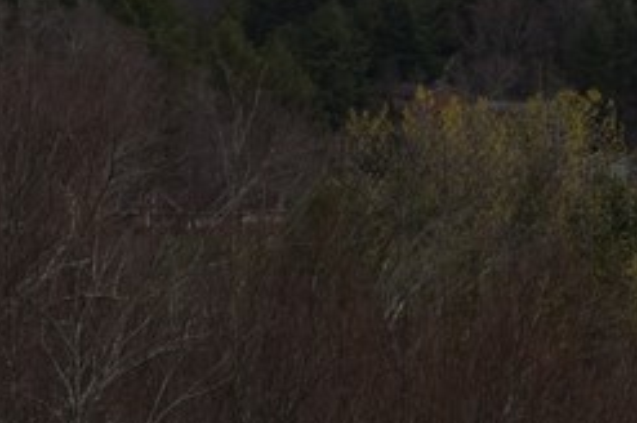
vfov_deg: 3.7
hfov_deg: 5.7
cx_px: 21
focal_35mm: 363
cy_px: -441
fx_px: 6418
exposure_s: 1/320
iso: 200
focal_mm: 55
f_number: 9
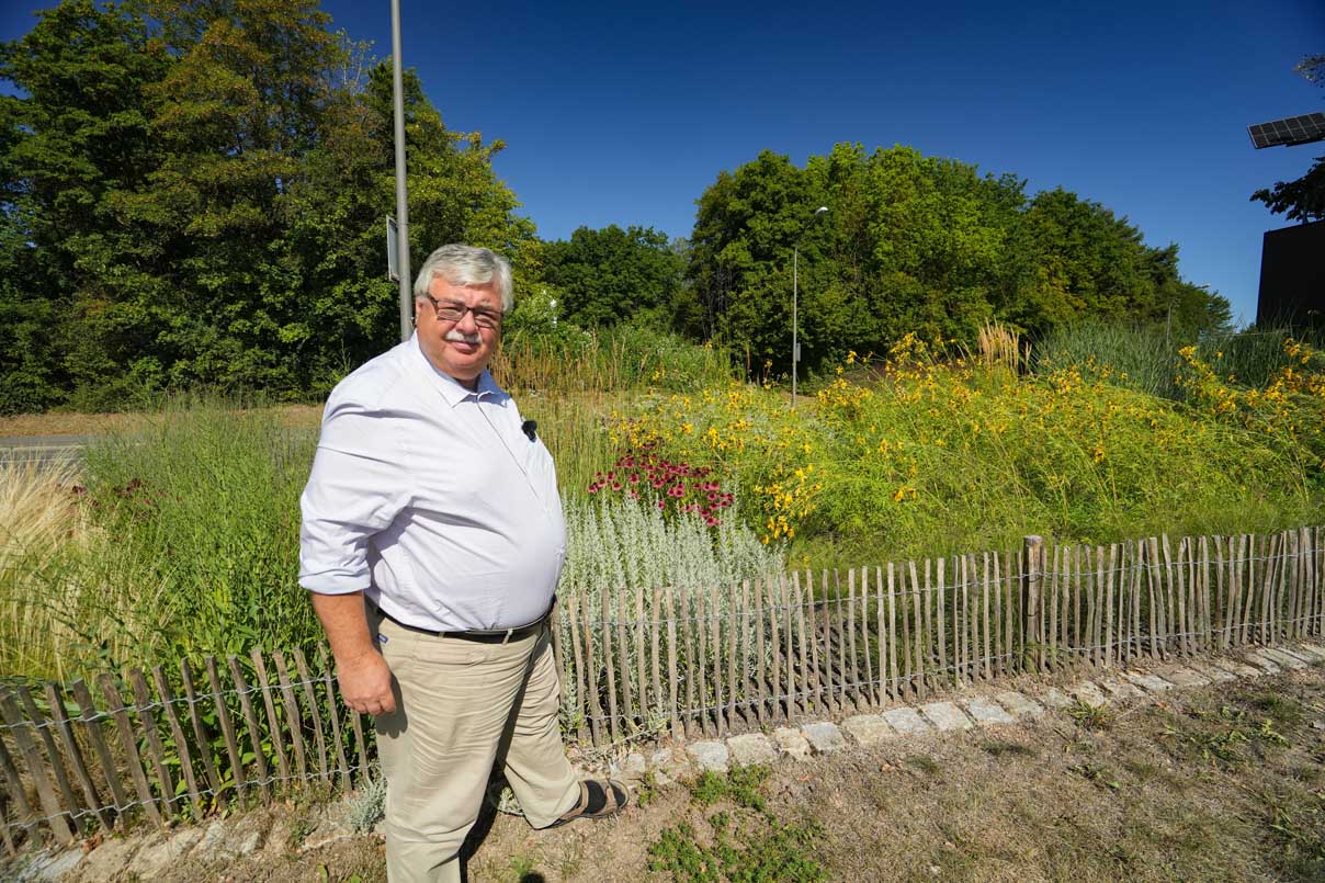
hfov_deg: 96.7
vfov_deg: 73.7
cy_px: 442
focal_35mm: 16
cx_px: 662
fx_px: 589
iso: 250
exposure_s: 1/800
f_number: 5.6
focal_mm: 16
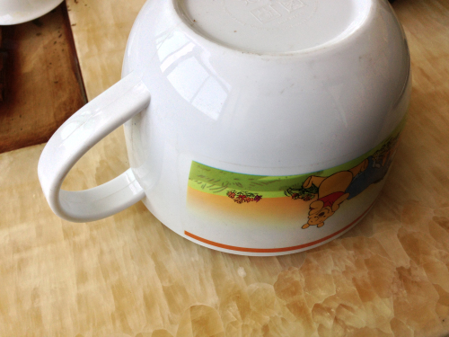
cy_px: 168
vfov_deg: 42.9
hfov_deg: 55.4
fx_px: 428
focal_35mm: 33
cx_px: 224
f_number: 2.4
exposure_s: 1/171
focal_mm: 4.13
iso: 50
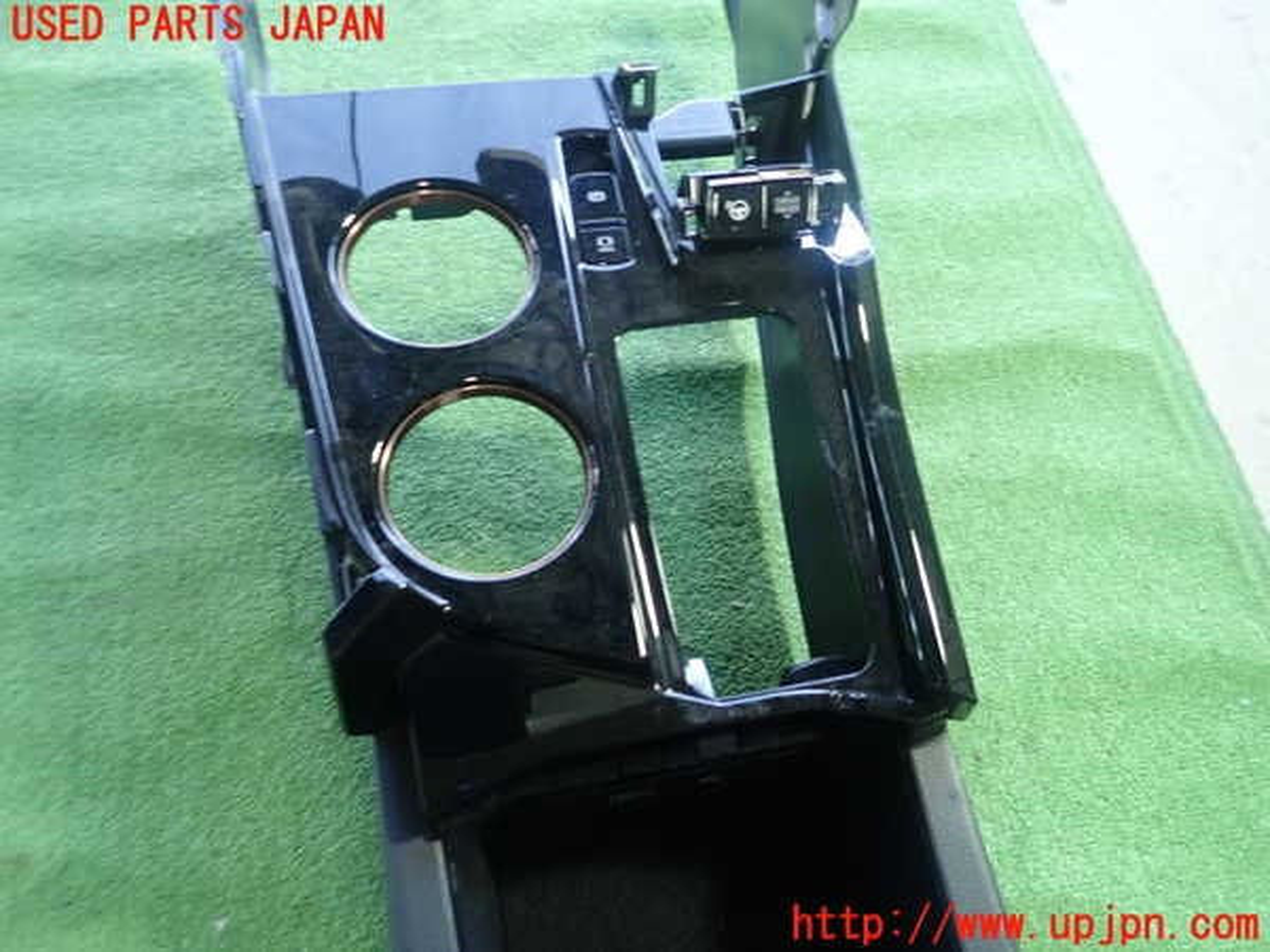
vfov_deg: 54.9
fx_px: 917
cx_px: 635
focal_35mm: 25
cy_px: 476
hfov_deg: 69.4
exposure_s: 1/30
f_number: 2
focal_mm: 4.5
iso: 250
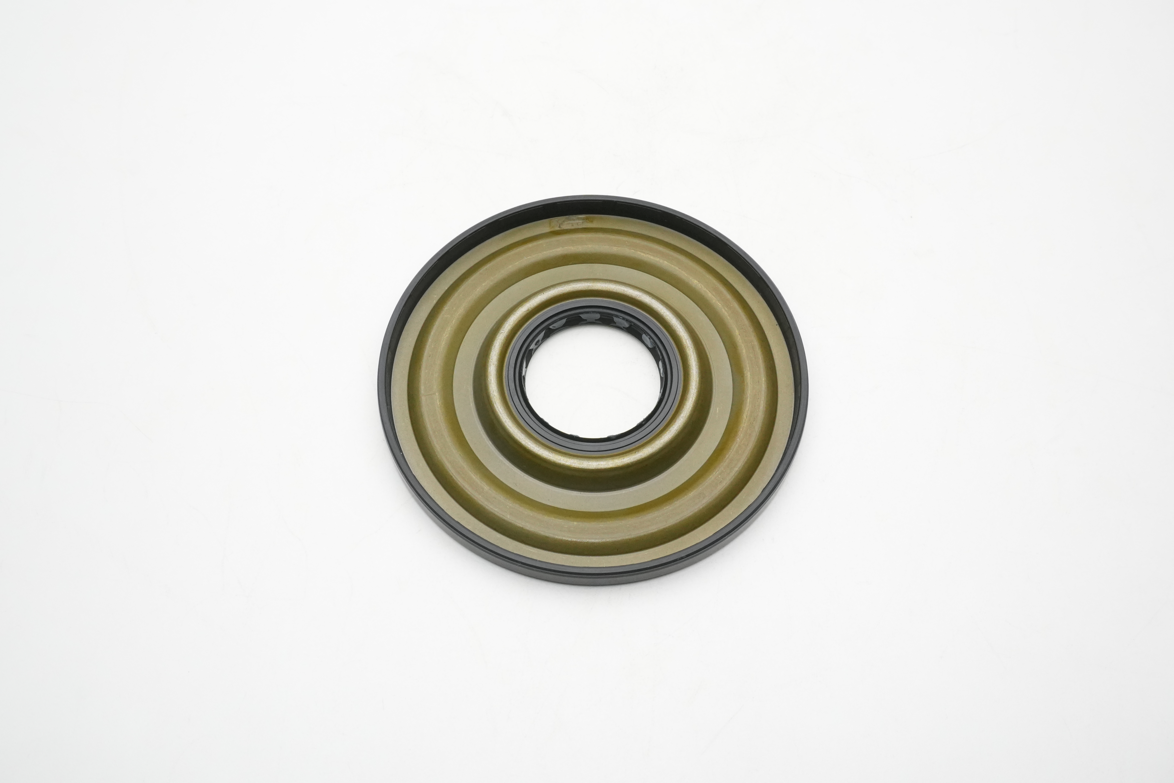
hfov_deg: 47.9
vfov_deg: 33.0
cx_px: 587
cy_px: 392
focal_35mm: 40
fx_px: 1321
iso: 2500
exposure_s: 1/160
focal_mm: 27
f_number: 11
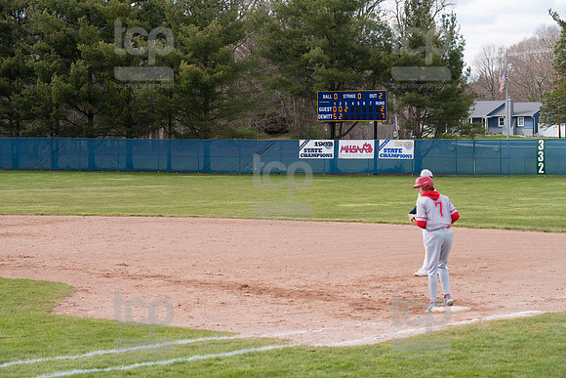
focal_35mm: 100
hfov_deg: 20.4
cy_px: 189
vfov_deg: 13.7
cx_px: 283
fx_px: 1573
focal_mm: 100
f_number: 5.6
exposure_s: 1/1600
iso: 400
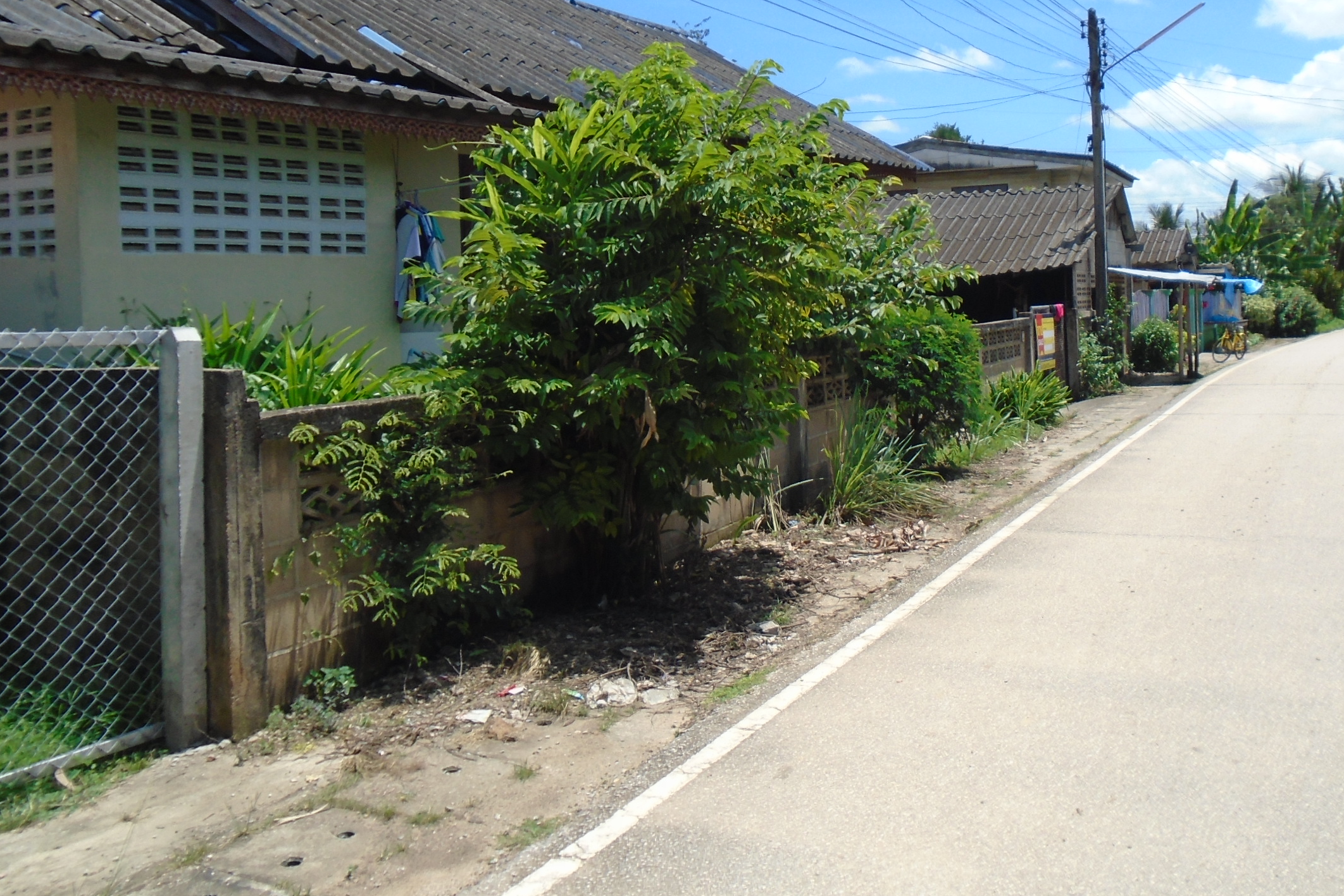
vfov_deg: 39.6
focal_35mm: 33
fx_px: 1232
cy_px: 313
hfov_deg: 56.9
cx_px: 784
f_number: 8
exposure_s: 1/200
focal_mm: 4.6
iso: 100
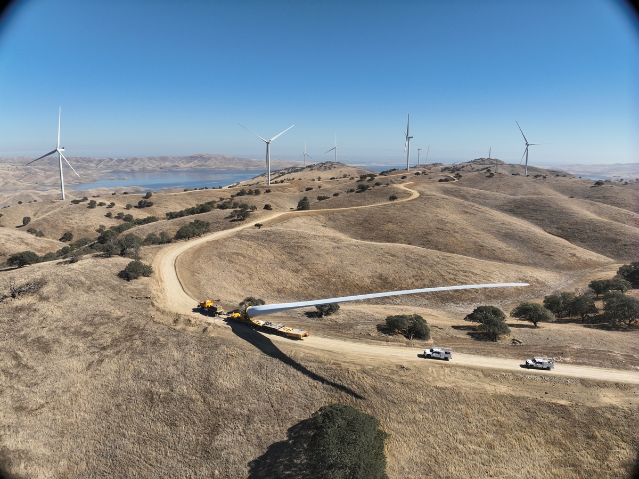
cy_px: 240
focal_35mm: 24
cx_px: 320
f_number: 4.5
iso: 100
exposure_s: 1/1000
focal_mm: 12.29
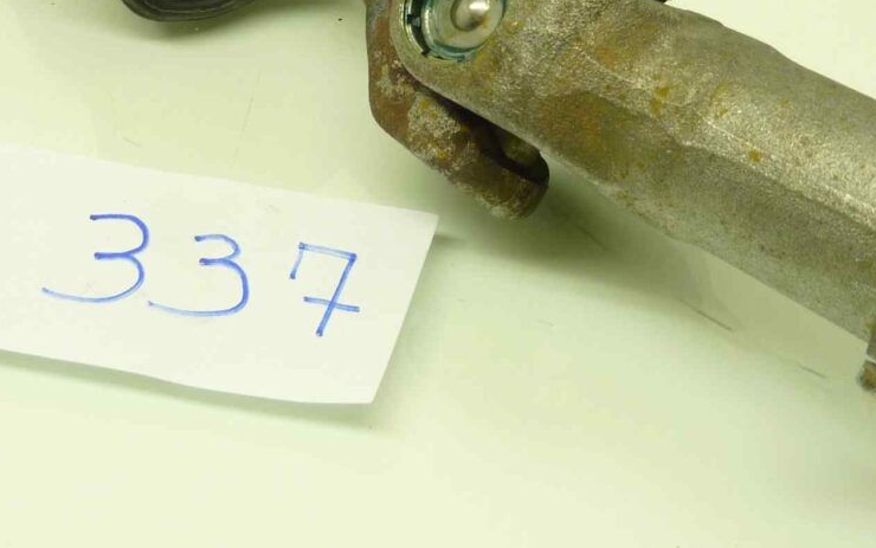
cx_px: 394
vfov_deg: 22.0
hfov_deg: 35.1
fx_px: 1385
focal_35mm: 58
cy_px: 75
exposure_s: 1/25
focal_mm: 4.1
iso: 80
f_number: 3.3
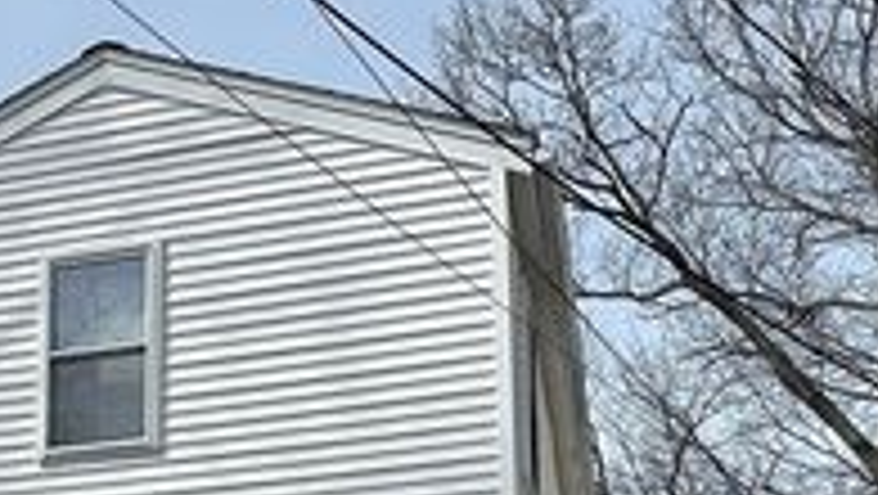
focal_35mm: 67
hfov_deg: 30.9
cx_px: 234
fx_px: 1561
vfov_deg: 16.0
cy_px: 817
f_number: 1.78
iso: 80
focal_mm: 6.86
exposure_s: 1/5000
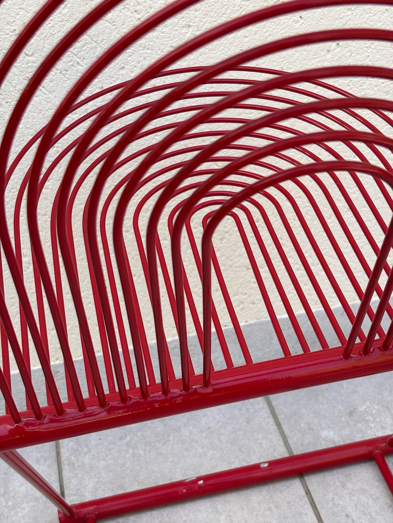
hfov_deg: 28.0
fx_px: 787
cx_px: 196
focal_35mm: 52
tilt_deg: -33.0
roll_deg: +5.5
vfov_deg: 36.8
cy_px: 262
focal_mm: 5.96
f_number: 1.6
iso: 32
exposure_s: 1/364
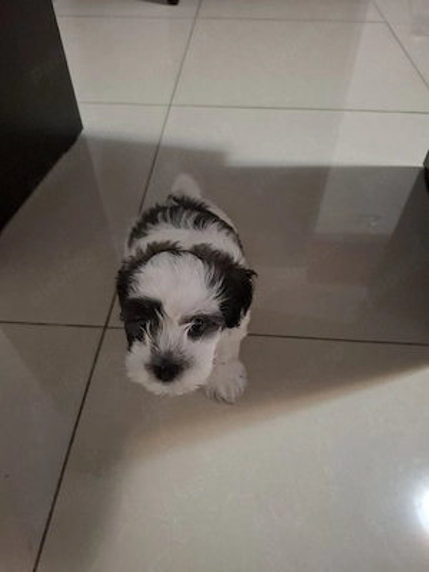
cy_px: 286
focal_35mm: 23
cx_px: 214
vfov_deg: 73.9
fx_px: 380
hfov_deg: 58.9
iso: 1000
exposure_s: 1/20
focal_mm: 5.54
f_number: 1.8
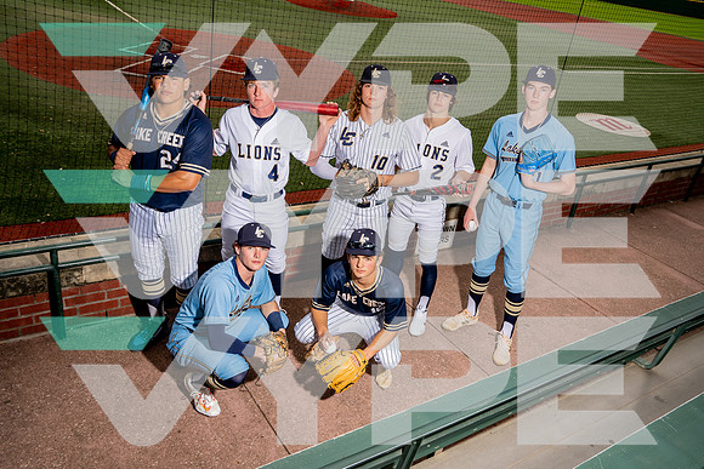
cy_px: 234
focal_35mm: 30
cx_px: 352
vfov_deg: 43.6
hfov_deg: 61.9
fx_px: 587
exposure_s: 1/250
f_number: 8
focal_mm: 30
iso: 320
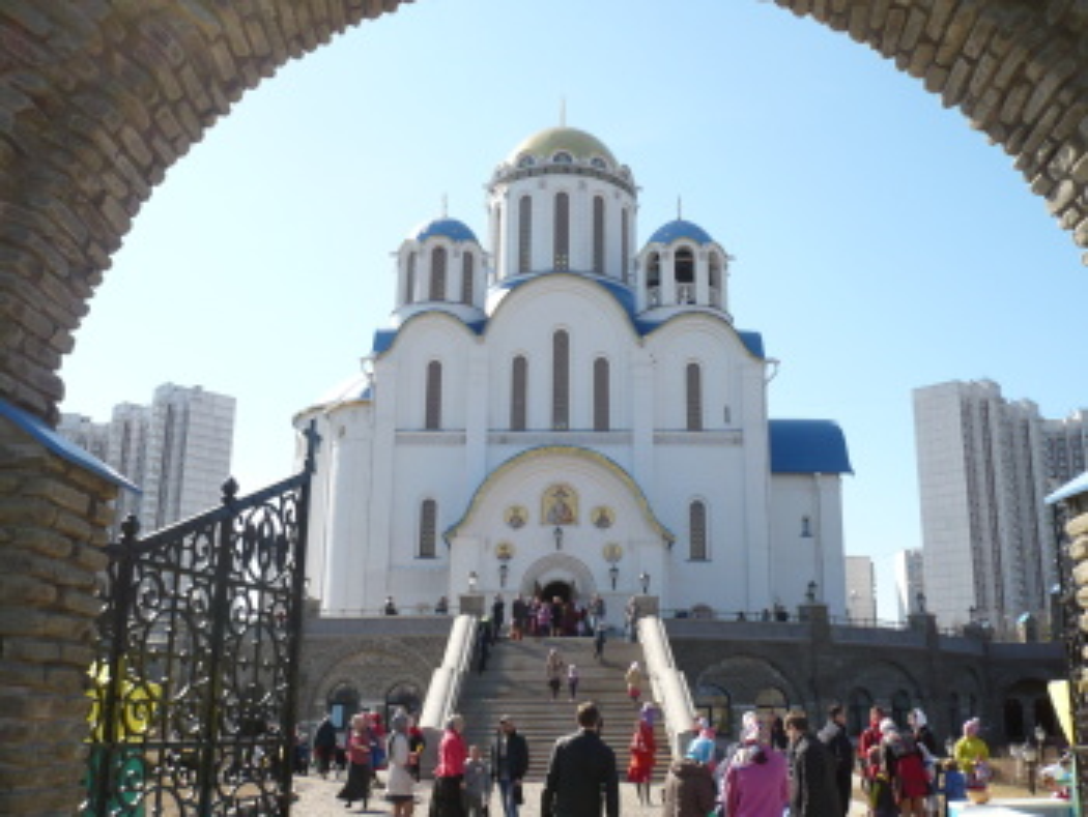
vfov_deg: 40.7
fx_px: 1101
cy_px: 408
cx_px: 544
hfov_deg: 52.6
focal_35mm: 35
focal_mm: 5.8
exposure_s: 1/125
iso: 100
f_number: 8
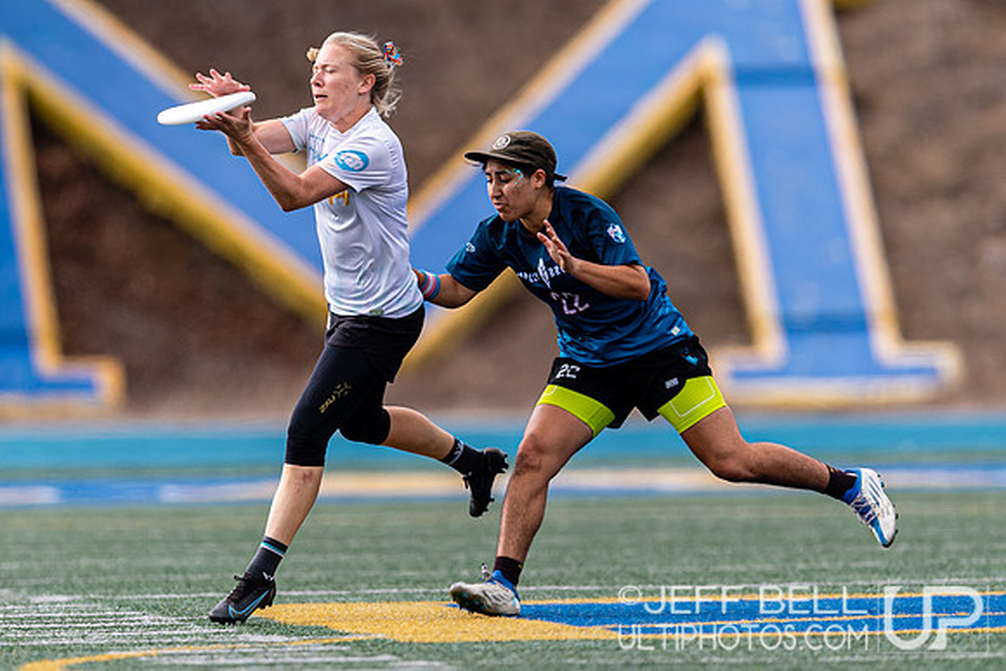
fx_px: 22787
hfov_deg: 2.5
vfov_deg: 1.7
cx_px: 482
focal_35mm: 815
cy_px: 365
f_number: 2.8
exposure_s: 1/1000
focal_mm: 400
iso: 100
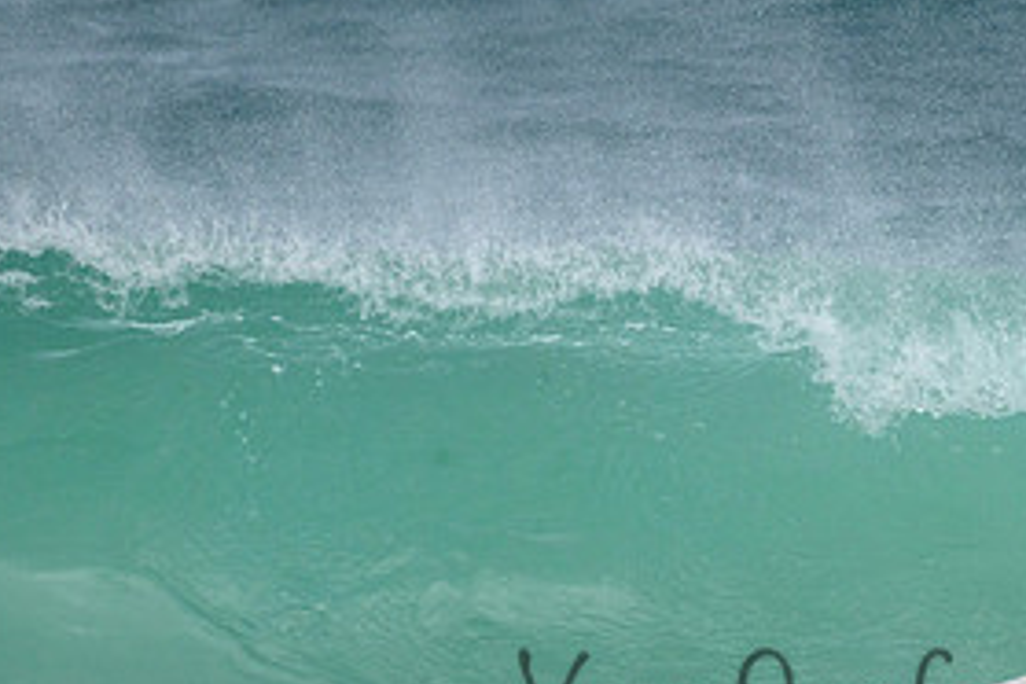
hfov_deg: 1.2
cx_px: 897
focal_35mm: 1661
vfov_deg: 0.8
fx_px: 47335
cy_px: 675
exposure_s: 1/2000
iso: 1250
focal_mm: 800
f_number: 11
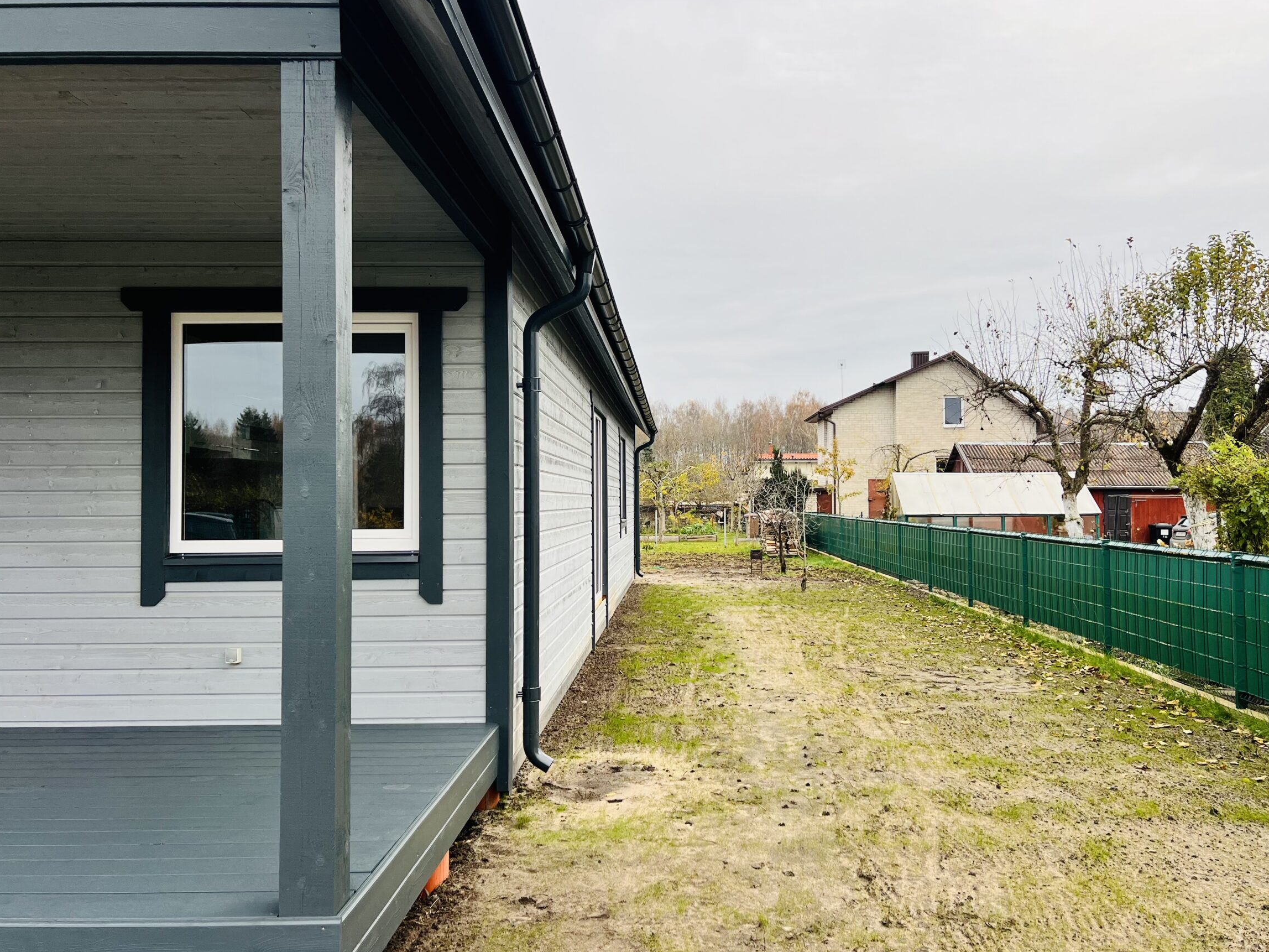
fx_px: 1063
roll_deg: +0.3
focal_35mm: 29
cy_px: 477
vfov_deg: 48.2
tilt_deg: +1.7
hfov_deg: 61.6
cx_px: 688
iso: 50
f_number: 1.5
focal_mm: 5.7
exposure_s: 1/797
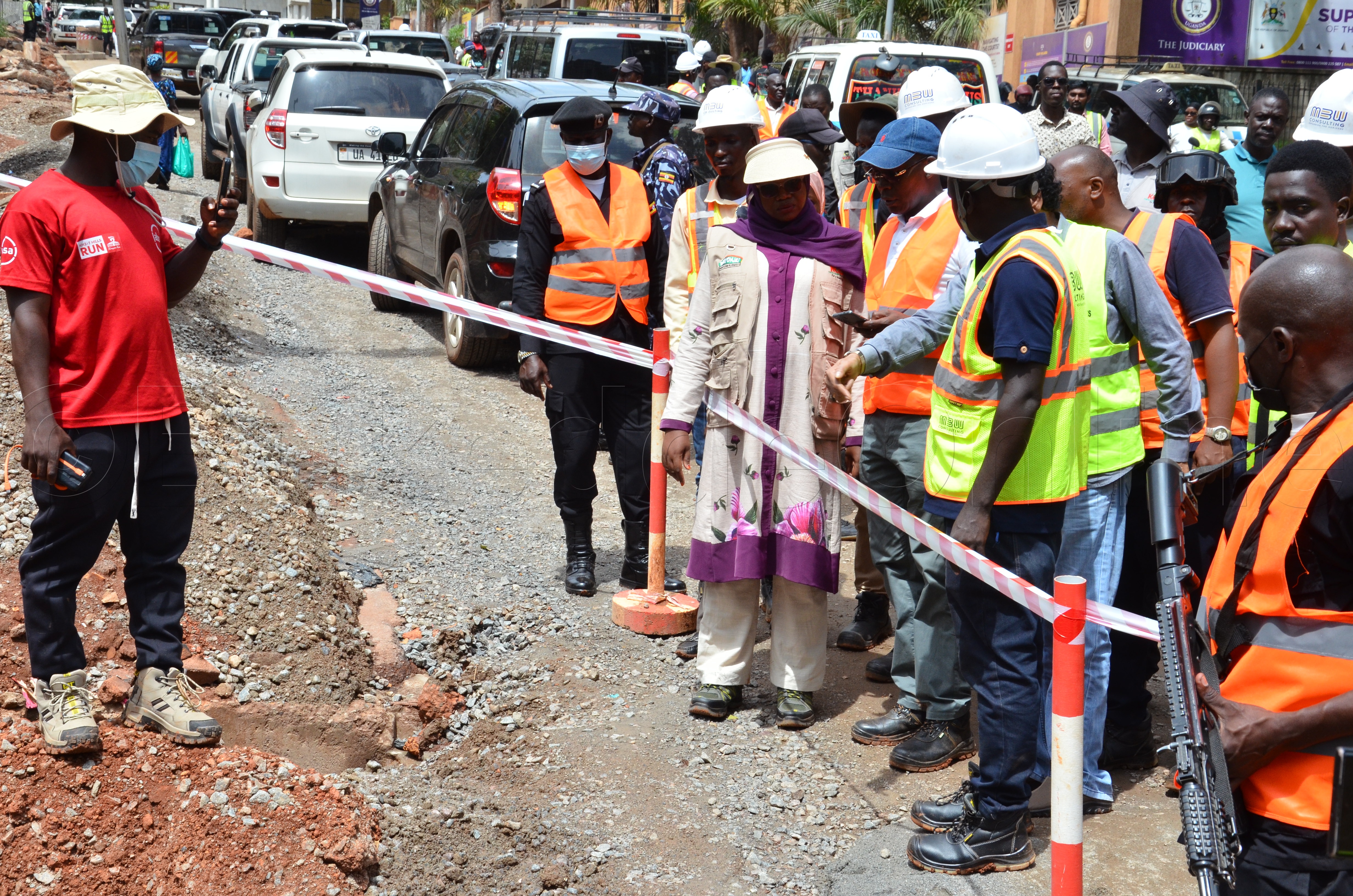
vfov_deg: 22.5
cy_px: 448
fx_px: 2250
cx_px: 676
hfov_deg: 33.5
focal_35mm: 60
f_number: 11
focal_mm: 40
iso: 640
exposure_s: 1/500
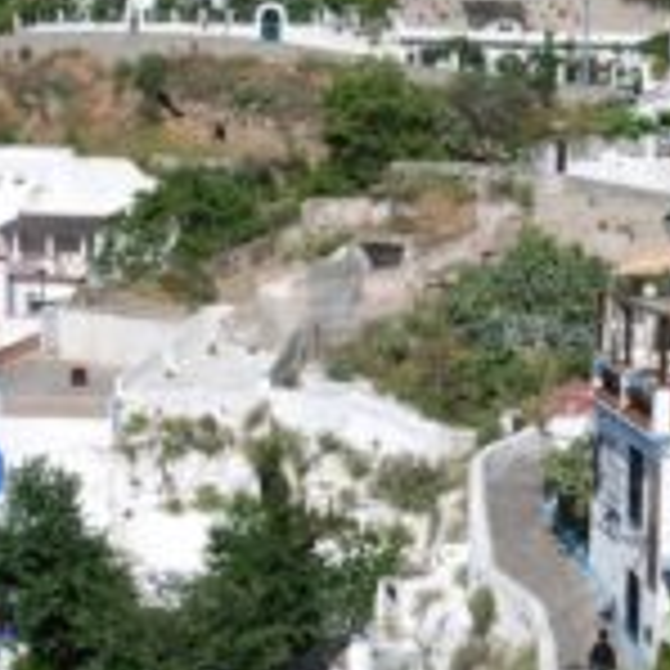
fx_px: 1686
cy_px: 322
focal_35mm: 77
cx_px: 567
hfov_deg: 22.1
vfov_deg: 22.5
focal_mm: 18
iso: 100
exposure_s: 1/320
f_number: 9
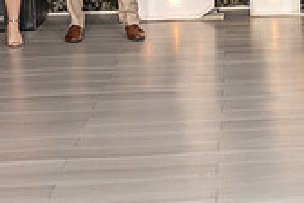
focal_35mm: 149
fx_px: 1258
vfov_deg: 9.1
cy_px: -8
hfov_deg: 12.9
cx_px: 489
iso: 500
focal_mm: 28
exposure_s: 1/200
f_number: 3.5
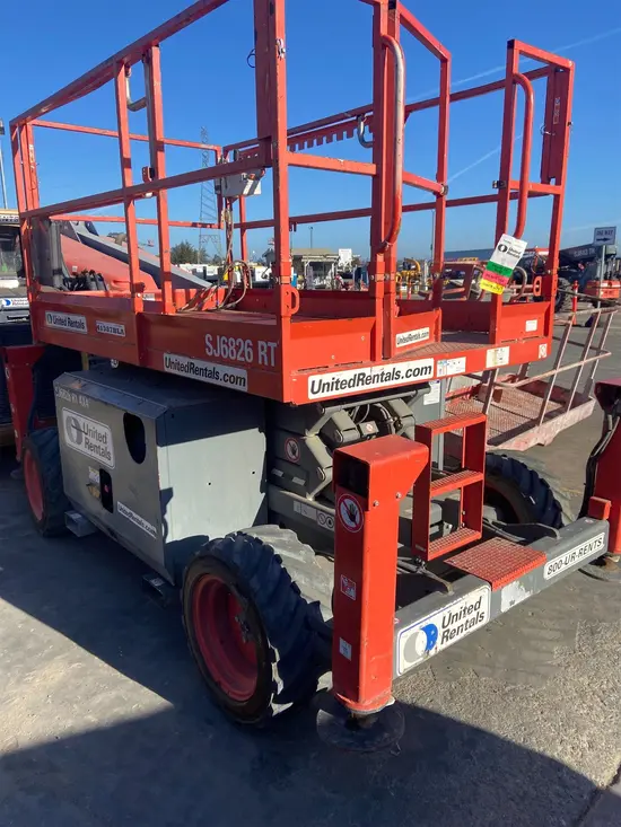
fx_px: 622
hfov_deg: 53.1
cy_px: 414
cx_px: 310
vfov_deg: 67.3
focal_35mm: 26
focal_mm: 4.25
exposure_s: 1/1898
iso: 32
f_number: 1.8
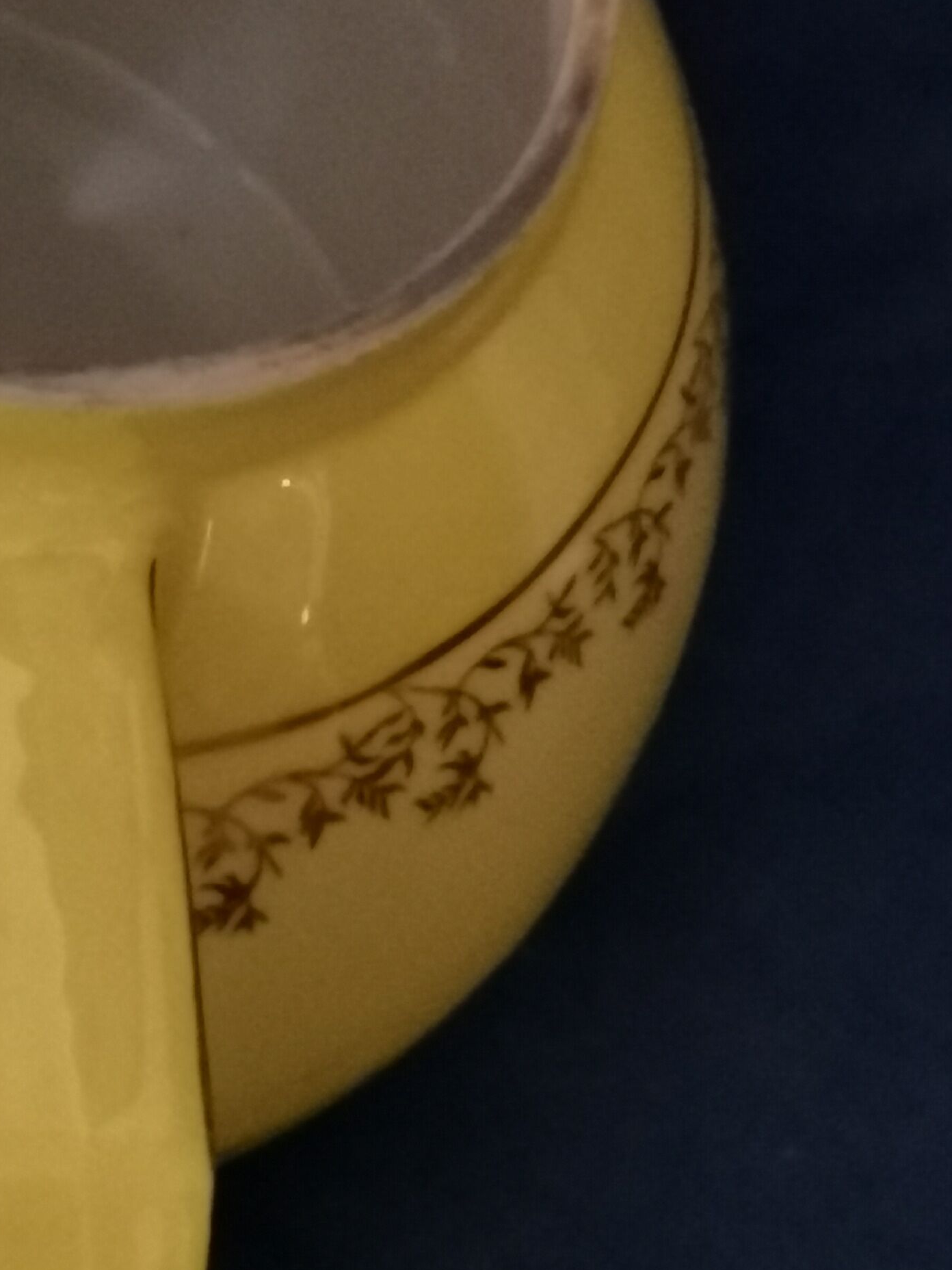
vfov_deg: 12.8
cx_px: 12
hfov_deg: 9.6
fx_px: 5610
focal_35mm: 153
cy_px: 96
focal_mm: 4.75
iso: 1000
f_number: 1.8
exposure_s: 1/24
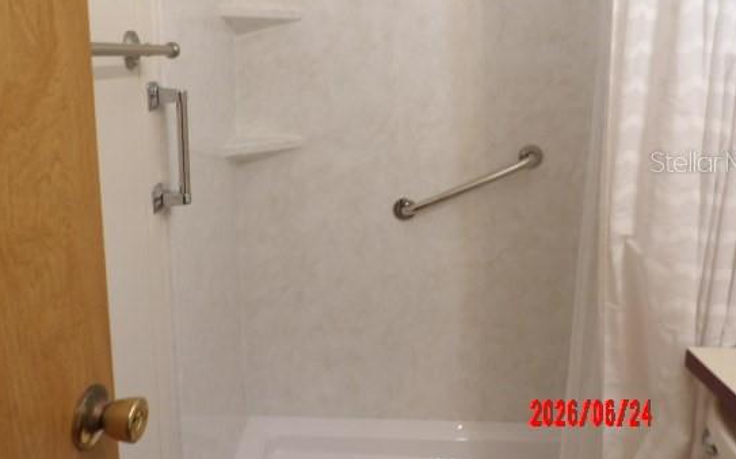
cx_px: 344
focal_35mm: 30
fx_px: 602
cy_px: 161
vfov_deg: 41.4
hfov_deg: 62.9
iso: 215
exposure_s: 1/17
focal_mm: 4.3
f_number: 3.2
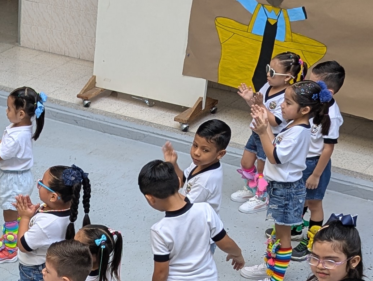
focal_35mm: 95
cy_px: 290
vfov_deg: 15.3
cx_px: -79
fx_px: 1025
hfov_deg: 19.4
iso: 39
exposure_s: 1/101
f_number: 1.85
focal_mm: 6.81
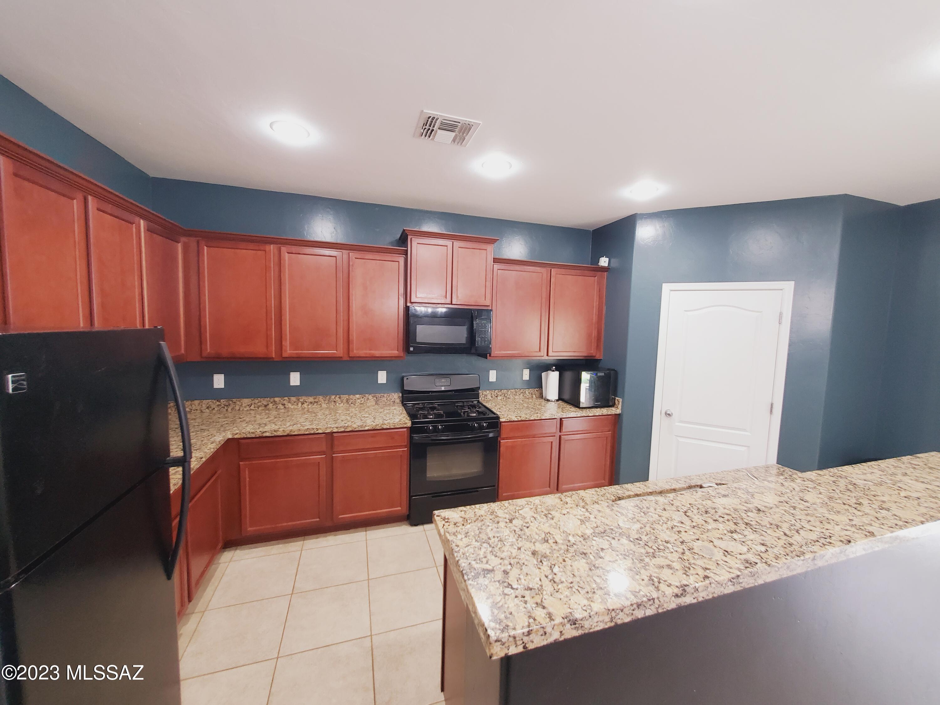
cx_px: 470
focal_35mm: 13
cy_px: 352
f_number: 2.2
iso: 320
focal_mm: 1.8
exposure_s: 1/60
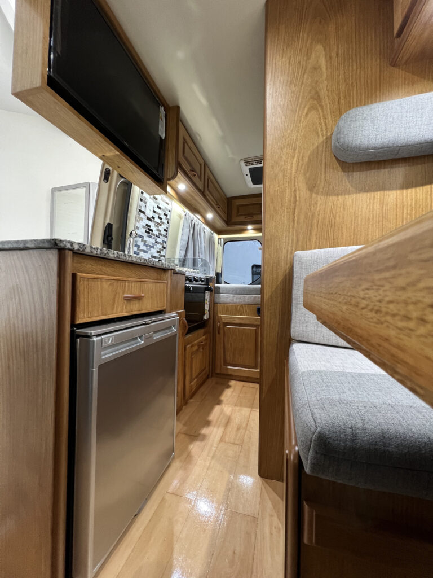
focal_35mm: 13
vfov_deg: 106.2
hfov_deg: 89.9
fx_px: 217
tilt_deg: +0.2
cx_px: 216
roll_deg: -0.9
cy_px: 289
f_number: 1.8
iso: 250
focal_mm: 1.57
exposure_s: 1/65
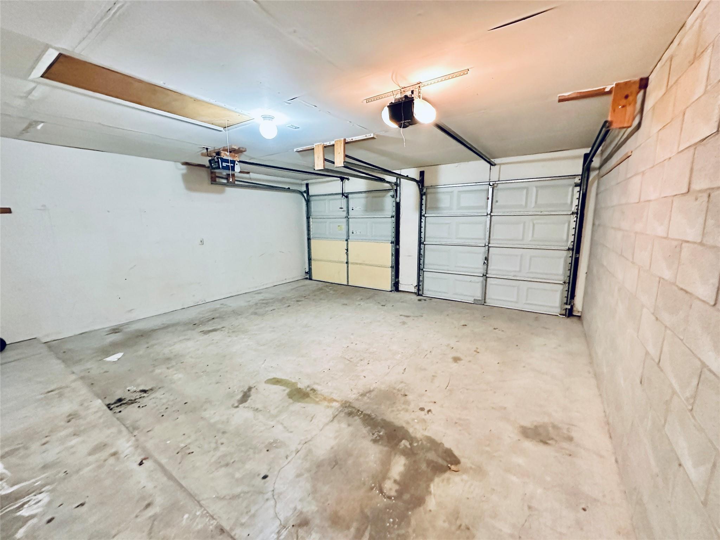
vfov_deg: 85.7
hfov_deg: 102.1
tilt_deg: -10.0
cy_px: 270
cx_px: 360
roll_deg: +0.6
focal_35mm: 14
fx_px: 291
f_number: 2.2
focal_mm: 2.22
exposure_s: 1/60
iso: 1250
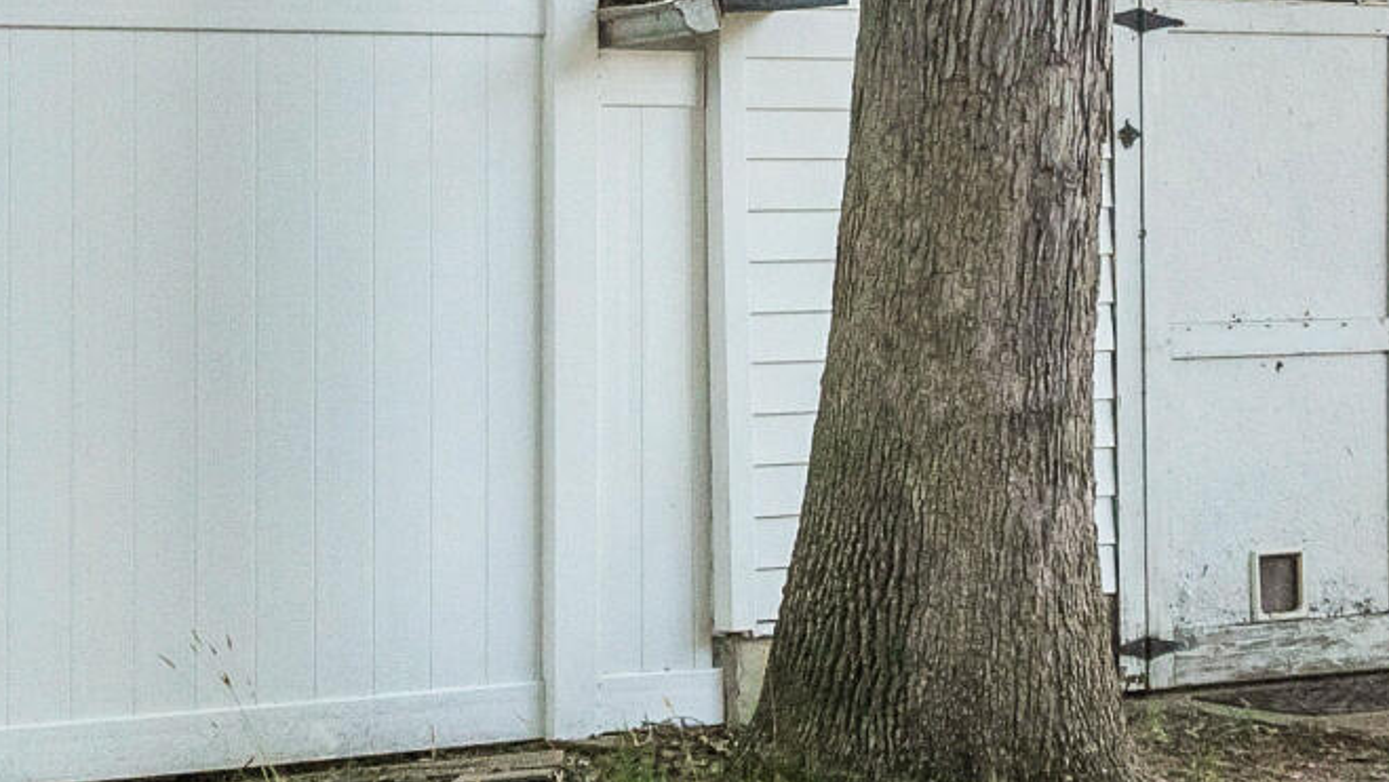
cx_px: 1007
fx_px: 4384
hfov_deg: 17.9
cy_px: 185
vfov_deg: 10.2
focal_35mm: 119
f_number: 2.8
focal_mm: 12.29
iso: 410
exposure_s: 1/800
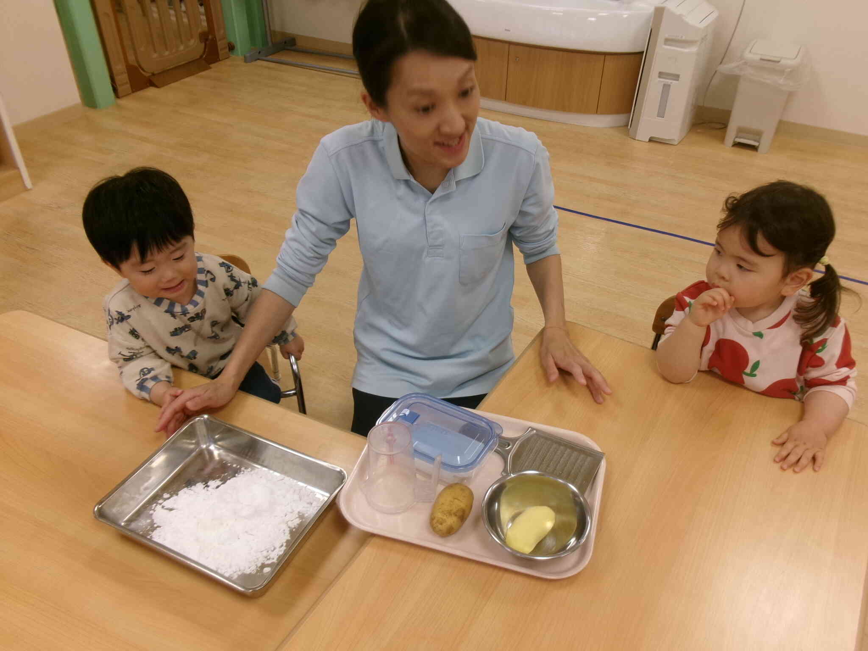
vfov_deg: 49.7
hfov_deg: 63.4
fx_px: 702
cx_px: 434
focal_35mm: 28
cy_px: 326
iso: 100
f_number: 3.9
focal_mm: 5.1
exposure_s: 1/56
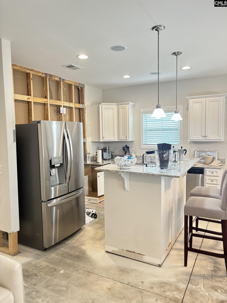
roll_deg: +0.5
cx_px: 114
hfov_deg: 53.1
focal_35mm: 26
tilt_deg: -4.7
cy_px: 152
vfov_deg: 67.3
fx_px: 227
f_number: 1.6
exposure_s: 1/60
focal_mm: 5.96
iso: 200
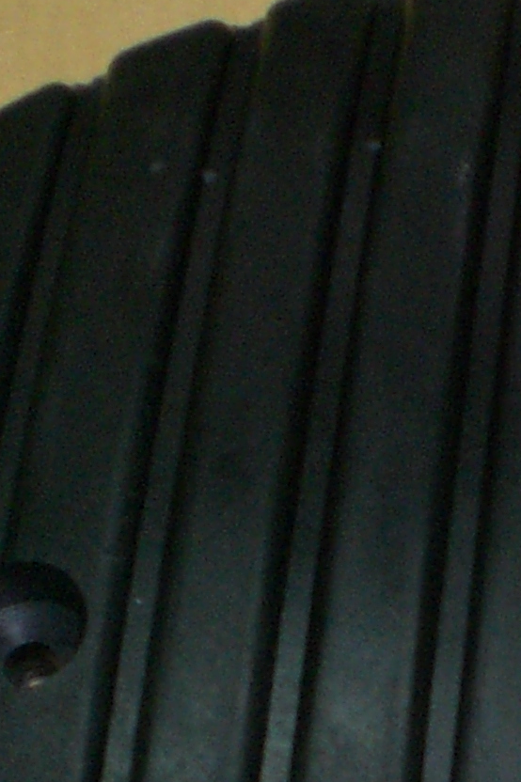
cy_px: 858
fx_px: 3172
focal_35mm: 146
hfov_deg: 9.2
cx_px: 730
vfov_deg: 13.8
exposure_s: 1/30
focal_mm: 6.3
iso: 200
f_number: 3.1
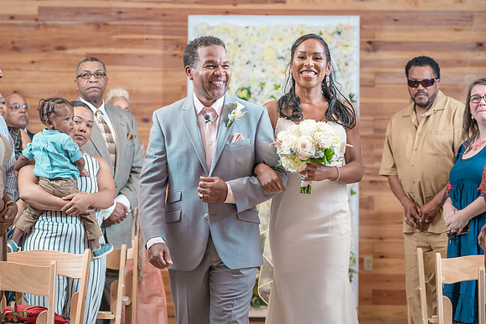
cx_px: 209
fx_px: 1489
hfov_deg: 18.5
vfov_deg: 12.4
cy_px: 146
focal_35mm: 110
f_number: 4
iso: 400
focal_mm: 95
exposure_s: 1/200
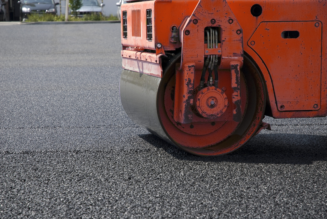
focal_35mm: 105
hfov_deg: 19.4
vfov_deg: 13.1
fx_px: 955
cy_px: 110
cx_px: 164
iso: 200
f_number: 6.3
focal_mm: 70
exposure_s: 1/500
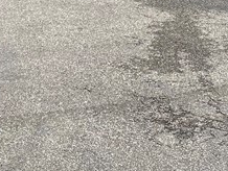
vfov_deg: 11.2
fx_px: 804
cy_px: -149
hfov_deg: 16.1
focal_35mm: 122
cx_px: 124
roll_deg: -2.1
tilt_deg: -5.2
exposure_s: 1/458
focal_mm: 4.25
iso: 32
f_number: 1.8
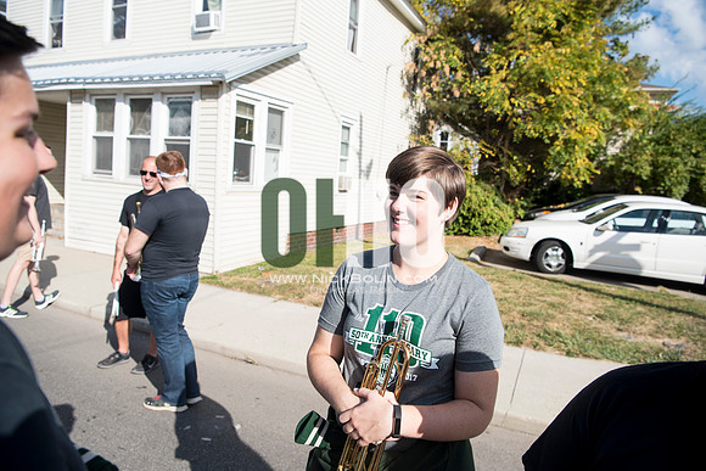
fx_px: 471
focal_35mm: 24
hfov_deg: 73.7
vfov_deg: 53.2
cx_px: 353
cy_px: 236
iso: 250
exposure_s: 1/1250
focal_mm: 24
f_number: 4.5
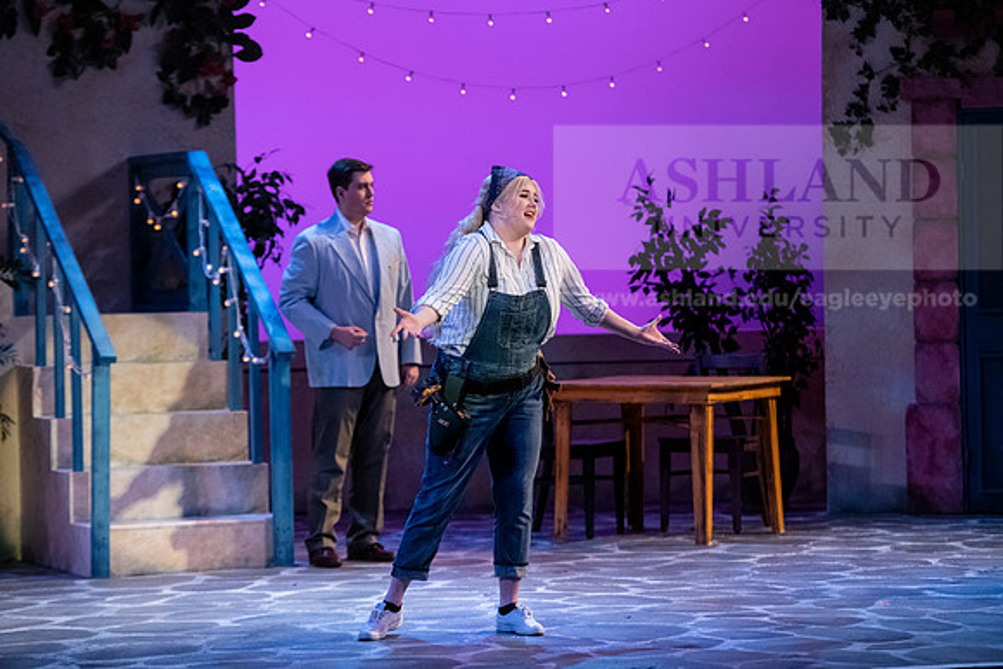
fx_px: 3762
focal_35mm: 135
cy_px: 334
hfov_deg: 15.2
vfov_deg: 10.2
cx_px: 502
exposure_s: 1/400
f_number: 3.2
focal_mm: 135
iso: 4000
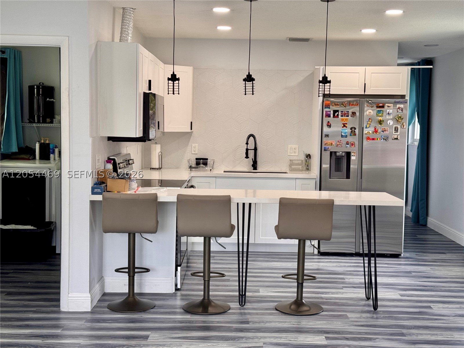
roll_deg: -1.1
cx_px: 232
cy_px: 174
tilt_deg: -4.8
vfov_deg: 30.3
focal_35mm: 48
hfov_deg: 39.7
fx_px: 643
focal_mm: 6.76
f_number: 1.78
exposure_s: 1/60
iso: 64
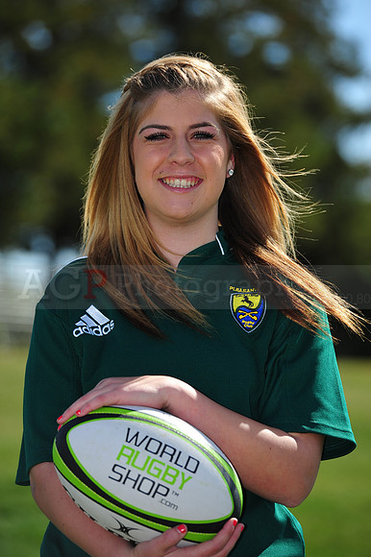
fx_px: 3095
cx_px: 186
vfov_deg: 10.3
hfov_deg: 6.9
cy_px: 278
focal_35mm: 200
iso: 200
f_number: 4.5
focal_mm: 200
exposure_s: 1/1000
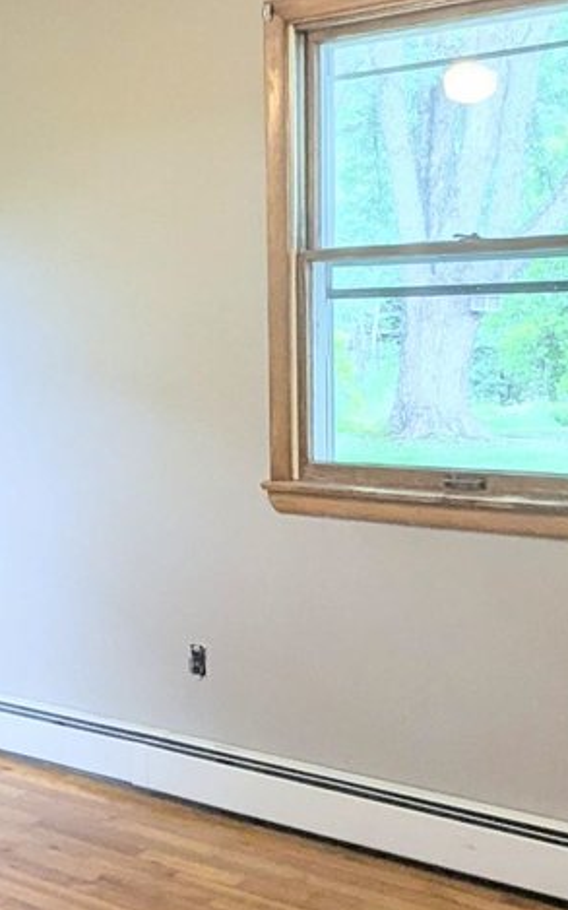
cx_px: 89
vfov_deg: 42.6
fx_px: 1164
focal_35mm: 47
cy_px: 448
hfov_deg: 26.7
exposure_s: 1/40
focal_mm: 1.95
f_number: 2.2
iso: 64
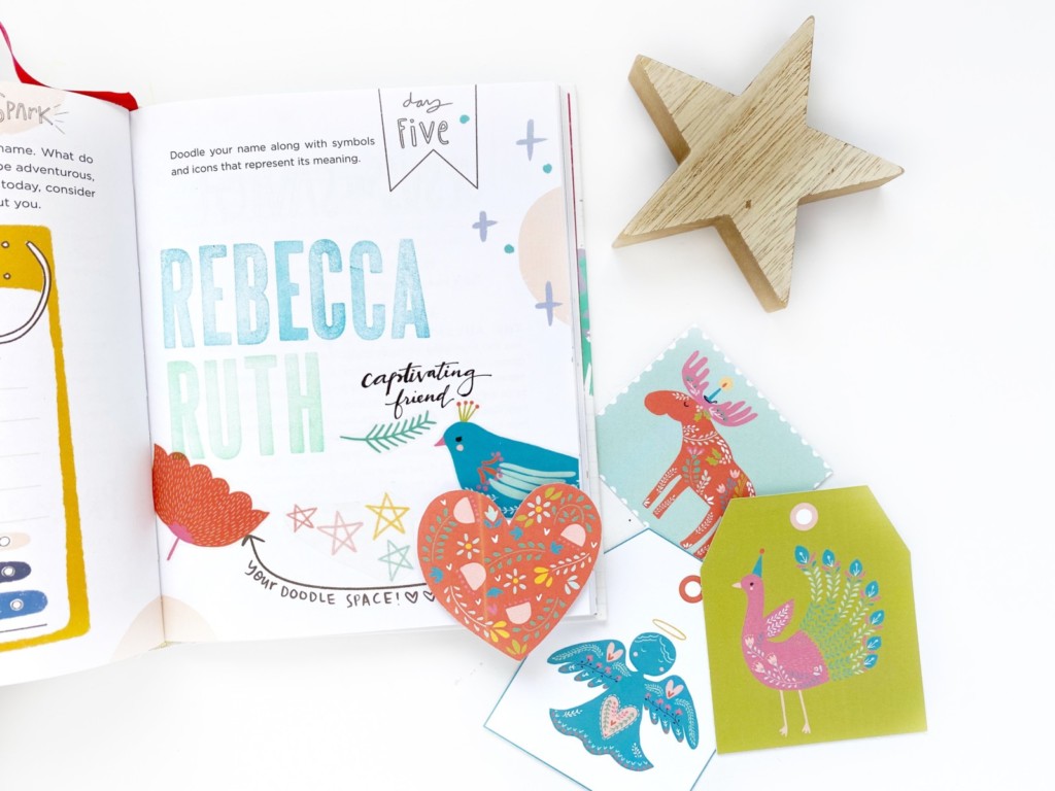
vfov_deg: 53.1
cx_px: 528
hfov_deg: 67.3
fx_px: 792
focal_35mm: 26
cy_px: 396
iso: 32
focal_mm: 4.25
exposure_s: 1/122
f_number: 1.8
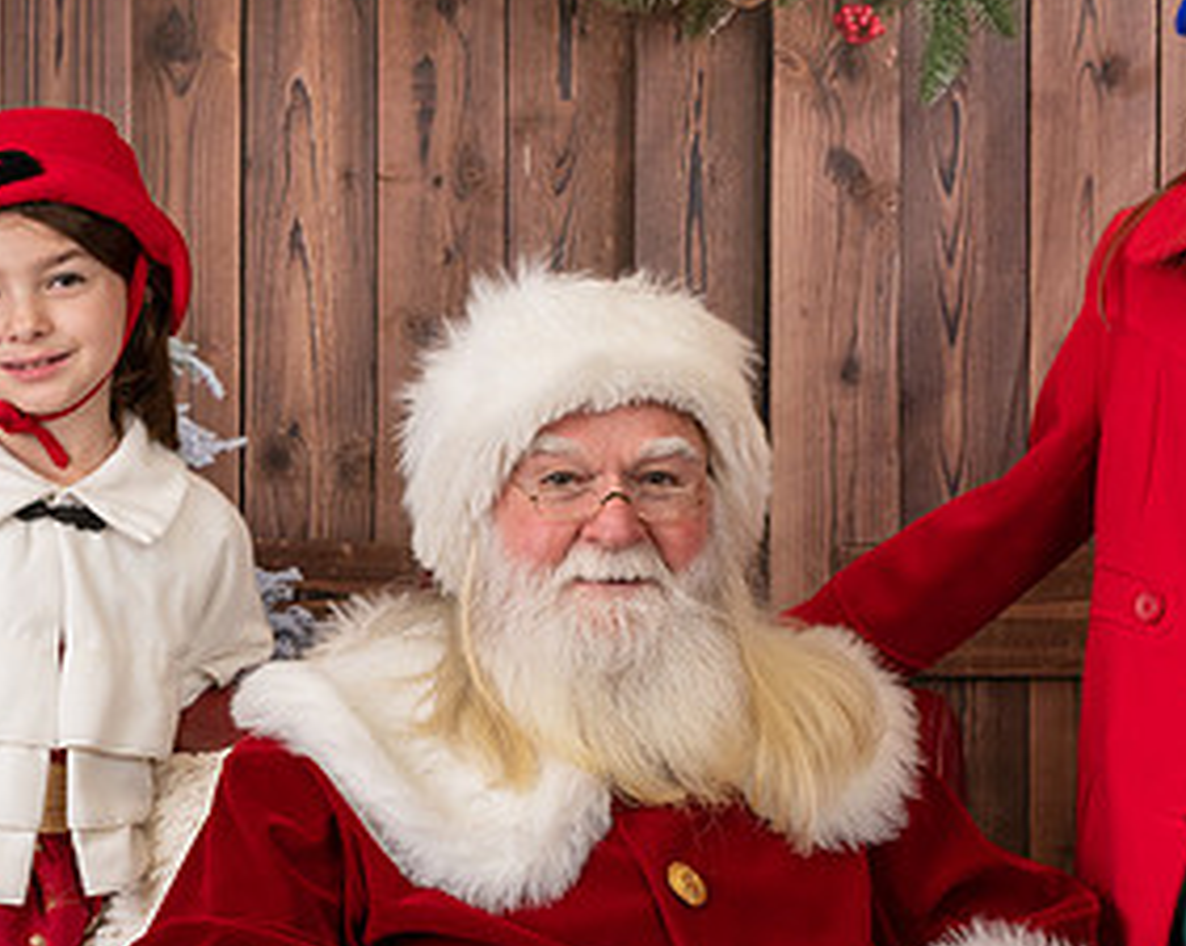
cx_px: 802
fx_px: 6101
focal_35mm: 174
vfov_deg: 8.9
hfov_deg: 11.1
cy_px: 708
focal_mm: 50
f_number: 9
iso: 100
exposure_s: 1/100
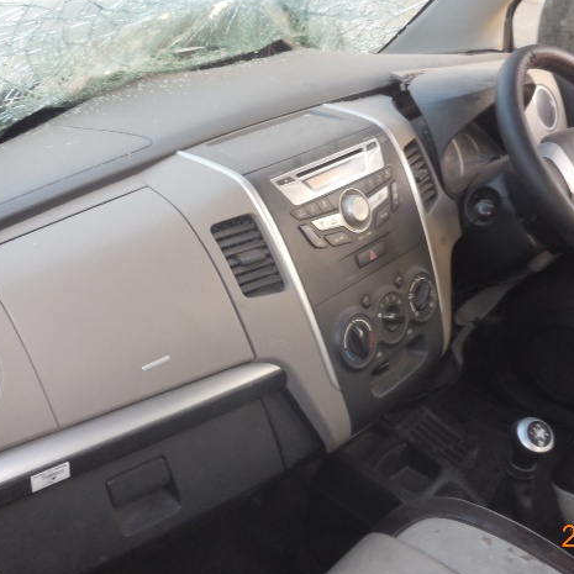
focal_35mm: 38
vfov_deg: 43.7
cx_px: 300
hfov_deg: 43.8
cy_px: 238
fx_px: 713
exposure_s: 1/30
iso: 160
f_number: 3.1
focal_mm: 4.5
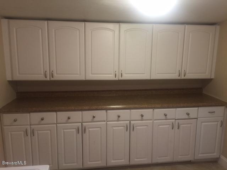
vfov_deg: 48.2
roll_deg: -0.8
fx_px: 190
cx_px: 114
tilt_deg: -10.2
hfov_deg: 61.7
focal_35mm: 29
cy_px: 85
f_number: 2.2
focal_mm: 4.15
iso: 64
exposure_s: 1/15
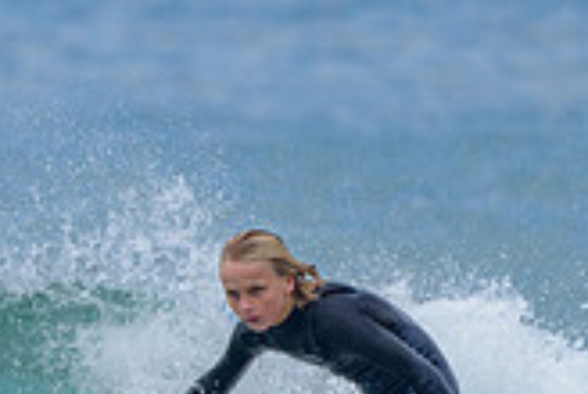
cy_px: 436
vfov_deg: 0.6
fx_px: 35409
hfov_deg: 1.0
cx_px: 114
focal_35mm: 2164
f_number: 5.6
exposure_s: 1/2000
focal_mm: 500
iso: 450
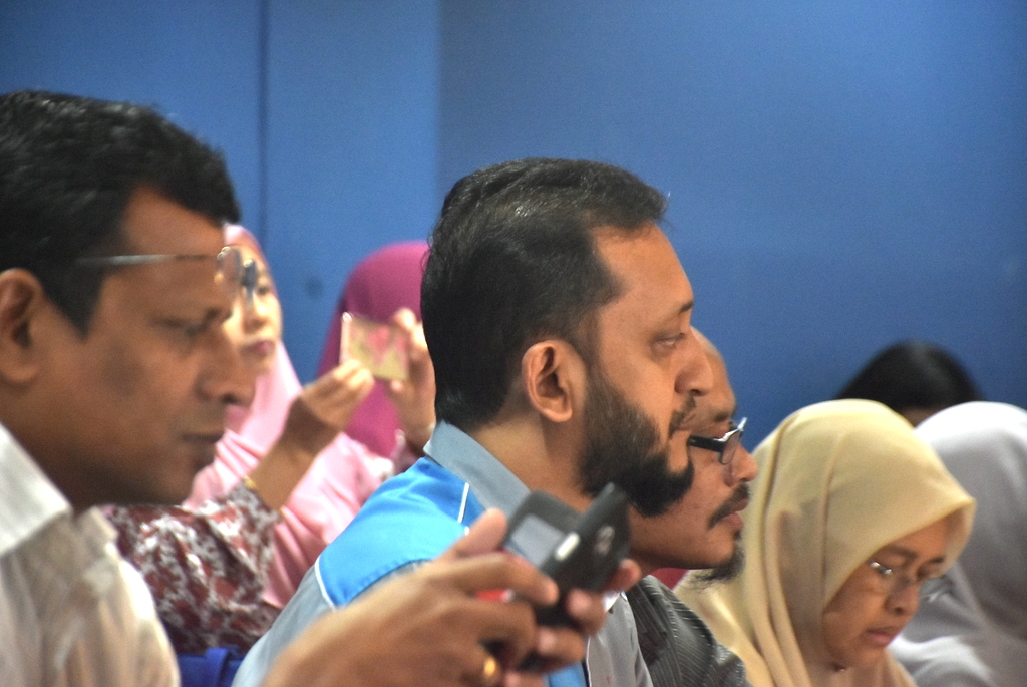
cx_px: 514
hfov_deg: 9.8
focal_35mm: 210
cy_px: 344
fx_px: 5997
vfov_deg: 6.6
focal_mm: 140
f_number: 5.6
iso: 2000
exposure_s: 1/50
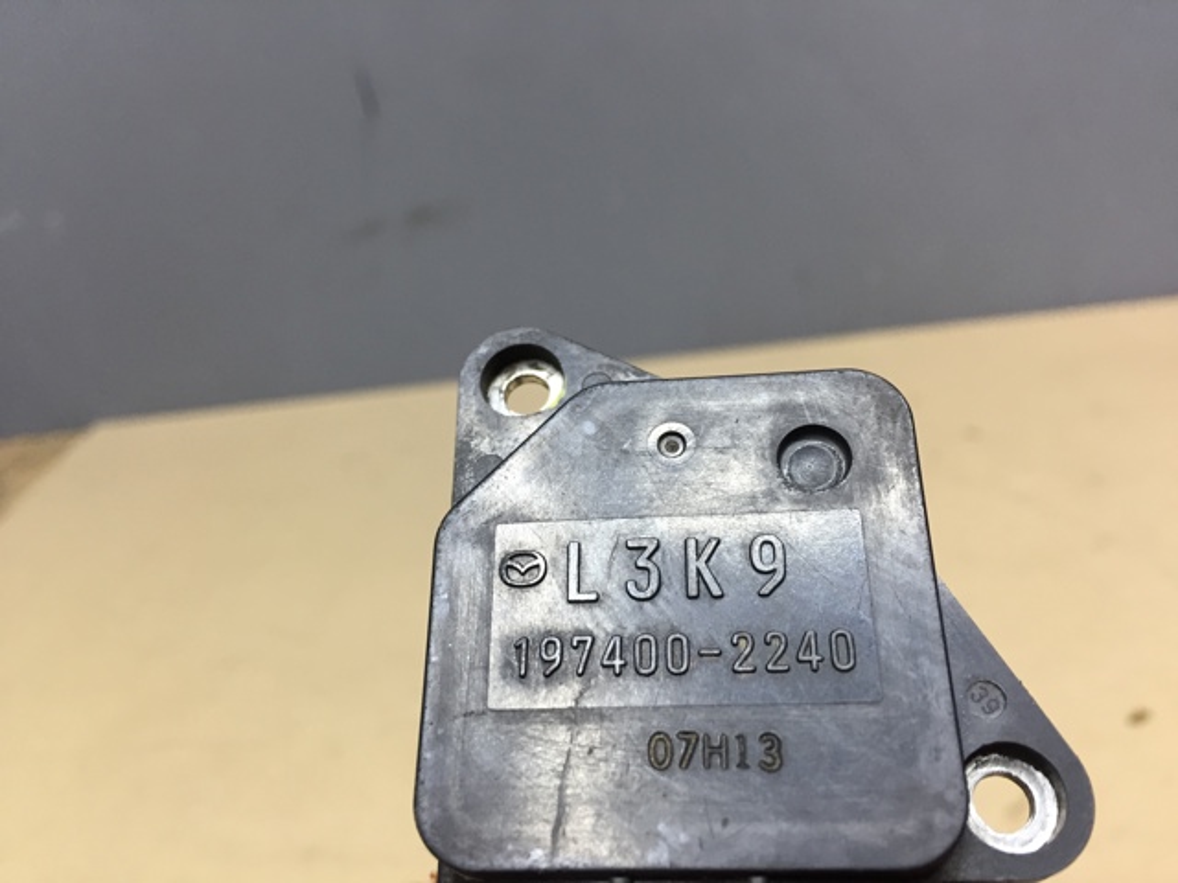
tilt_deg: -26.6
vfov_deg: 48.2
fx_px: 987
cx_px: 589
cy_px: 442
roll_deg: +7.5
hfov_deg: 61.7
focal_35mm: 29
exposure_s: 1/33
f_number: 2.2
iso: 64
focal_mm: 4.15
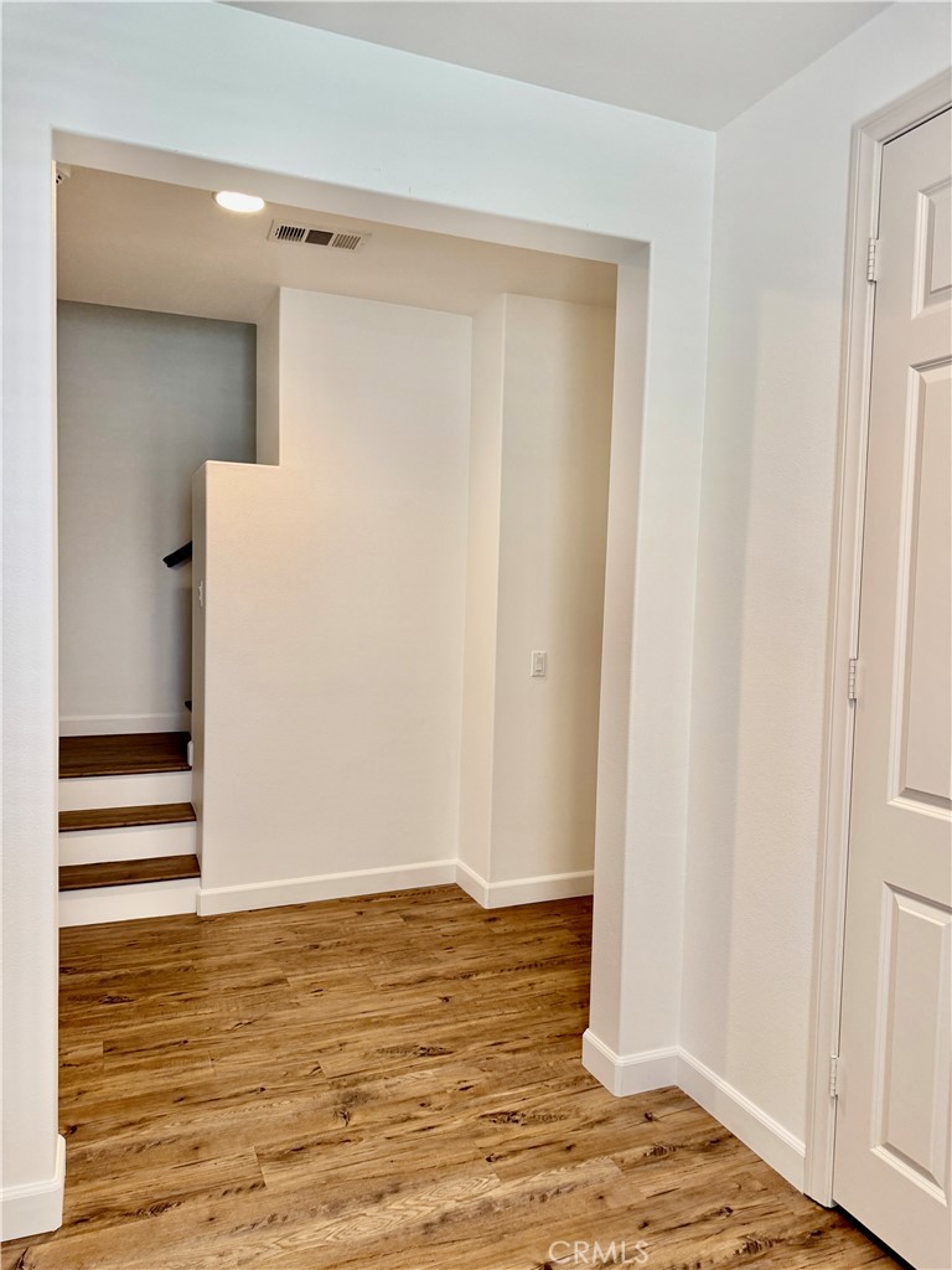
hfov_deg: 56.8
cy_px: 635
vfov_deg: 71.6
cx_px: 476
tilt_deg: -1.0
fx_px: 880
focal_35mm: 24
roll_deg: -0.6
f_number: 1.78
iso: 160
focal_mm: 6.76
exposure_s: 1/120
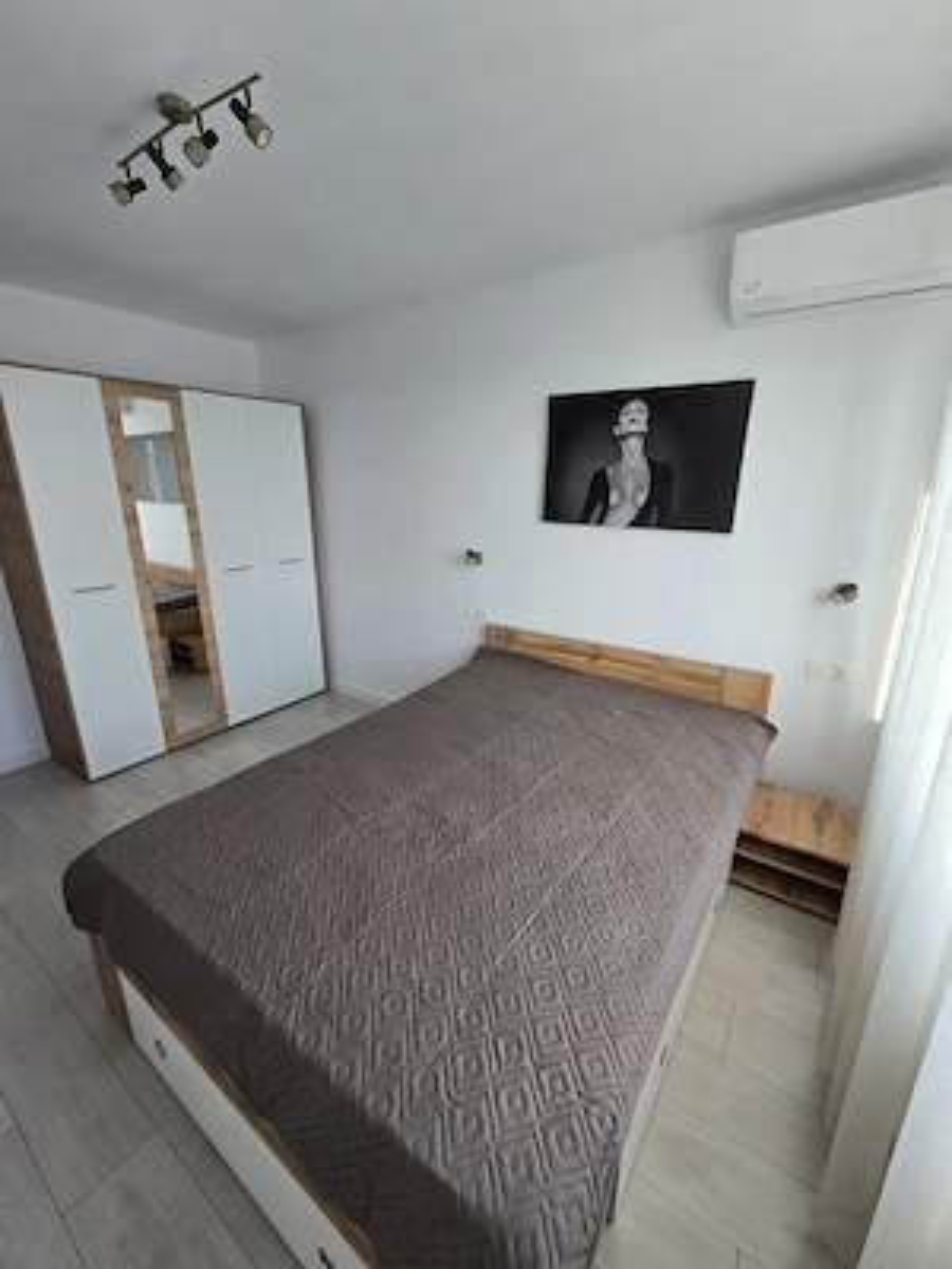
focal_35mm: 13
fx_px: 477
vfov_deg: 106.2
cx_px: 476
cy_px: 634
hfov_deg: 89.9
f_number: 2.2
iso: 50
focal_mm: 2.2
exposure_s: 1/50
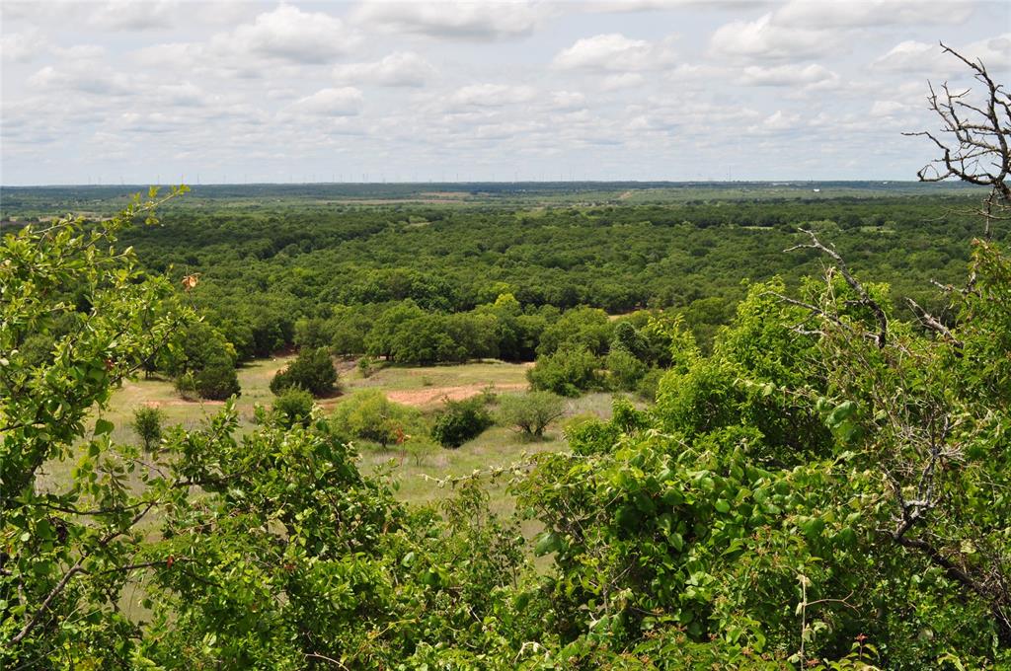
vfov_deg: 25.0
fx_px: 1515
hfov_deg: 36.9
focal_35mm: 54
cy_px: 336
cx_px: 506
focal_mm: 36
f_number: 10
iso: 200
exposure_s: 1/320
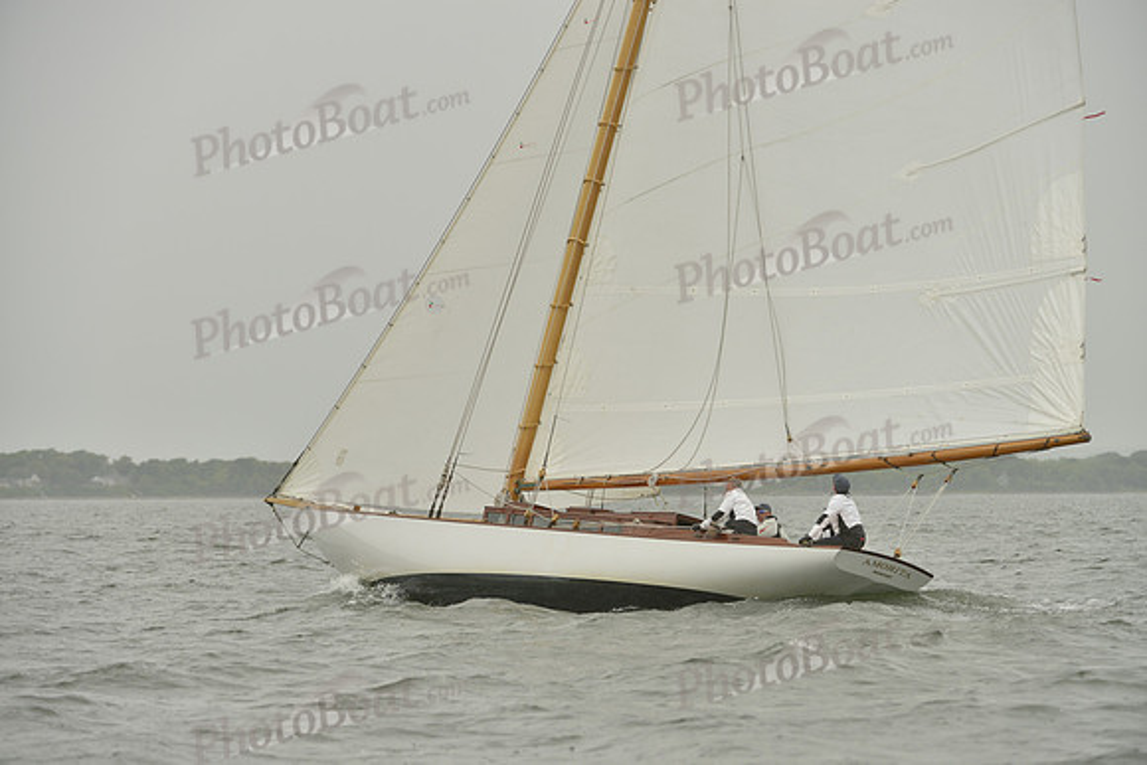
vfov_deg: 6.9
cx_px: 574
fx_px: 6373
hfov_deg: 10.3
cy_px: 382
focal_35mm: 200
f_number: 5
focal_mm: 200
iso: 400
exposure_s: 1/640
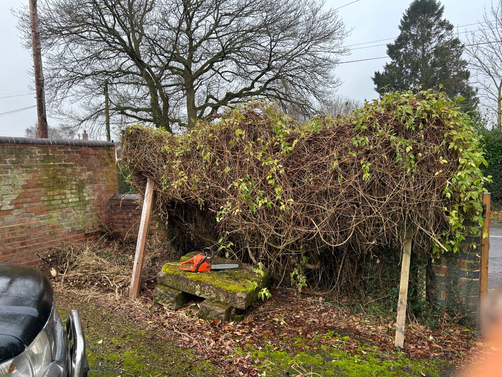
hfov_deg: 67.3
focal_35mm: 26
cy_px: 188
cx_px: 251
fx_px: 377
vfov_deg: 53.1
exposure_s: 1/121
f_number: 1.5
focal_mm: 5.7
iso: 40
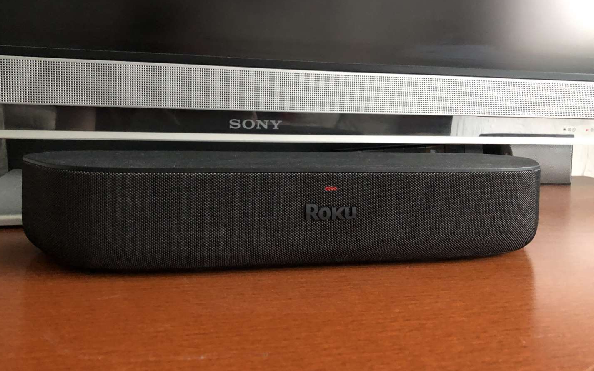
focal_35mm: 30
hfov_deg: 62.9
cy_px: 157
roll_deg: -1.6
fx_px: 486
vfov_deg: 41.7
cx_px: 296
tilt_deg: -5.7
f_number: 1.8
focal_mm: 4
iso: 100
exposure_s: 1/4
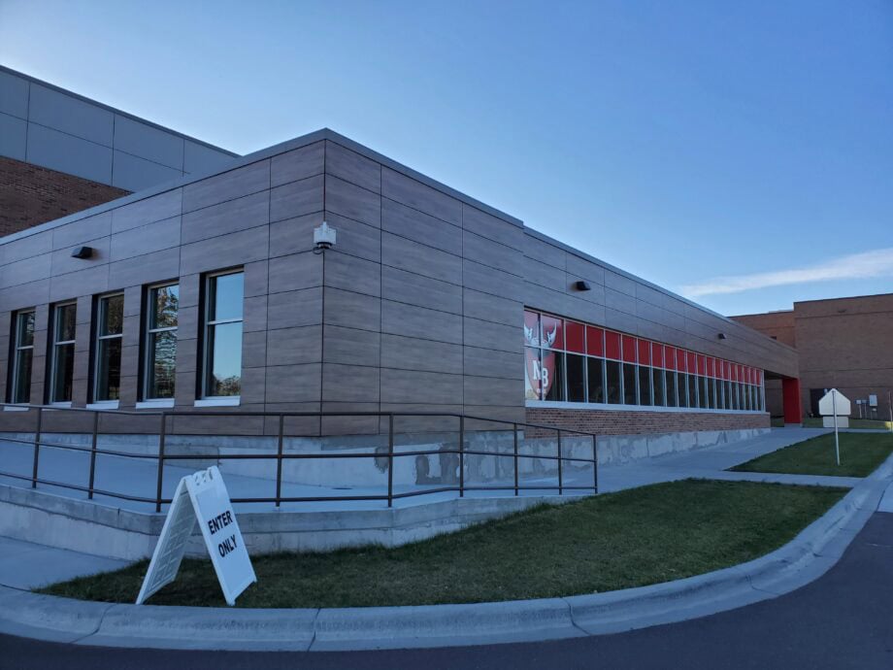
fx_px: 671
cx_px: 446
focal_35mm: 26
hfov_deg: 67.3
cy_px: 335
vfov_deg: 53.1
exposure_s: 1/884
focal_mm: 4.3
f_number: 2.4
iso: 50
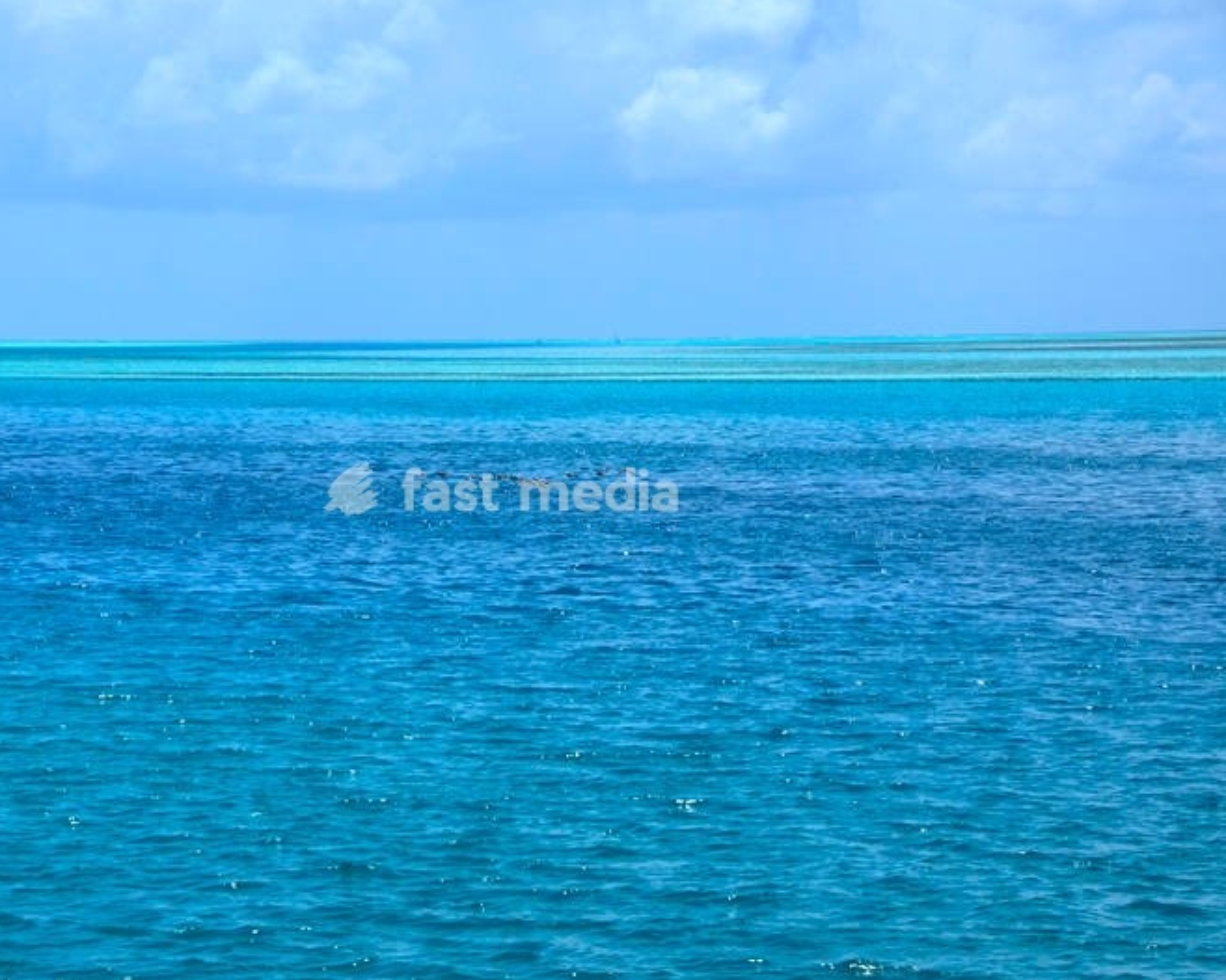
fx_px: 5332
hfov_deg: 13.1
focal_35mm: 147
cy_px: 488
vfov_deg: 10.5
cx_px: 501
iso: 100
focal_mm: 86
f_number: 9
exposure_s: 1/1250
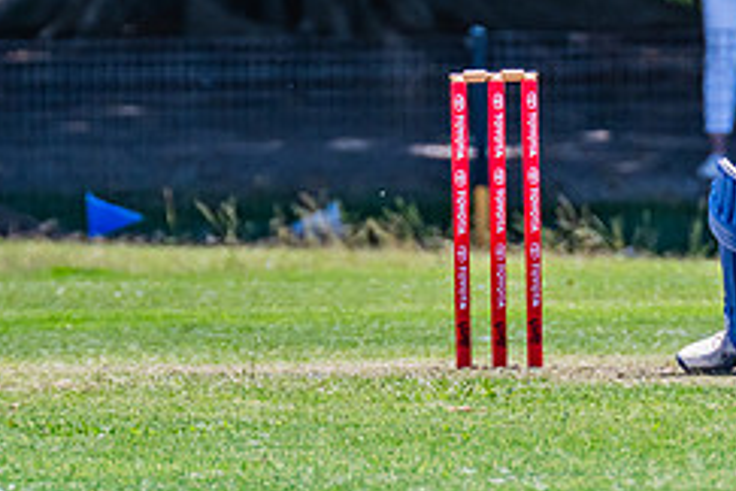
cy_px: 54
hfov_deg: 1.2
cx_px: 759
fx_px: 36572
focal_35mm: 1789
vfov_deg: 0.8
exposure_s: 1/1000
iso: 800
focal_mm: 600
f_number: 10
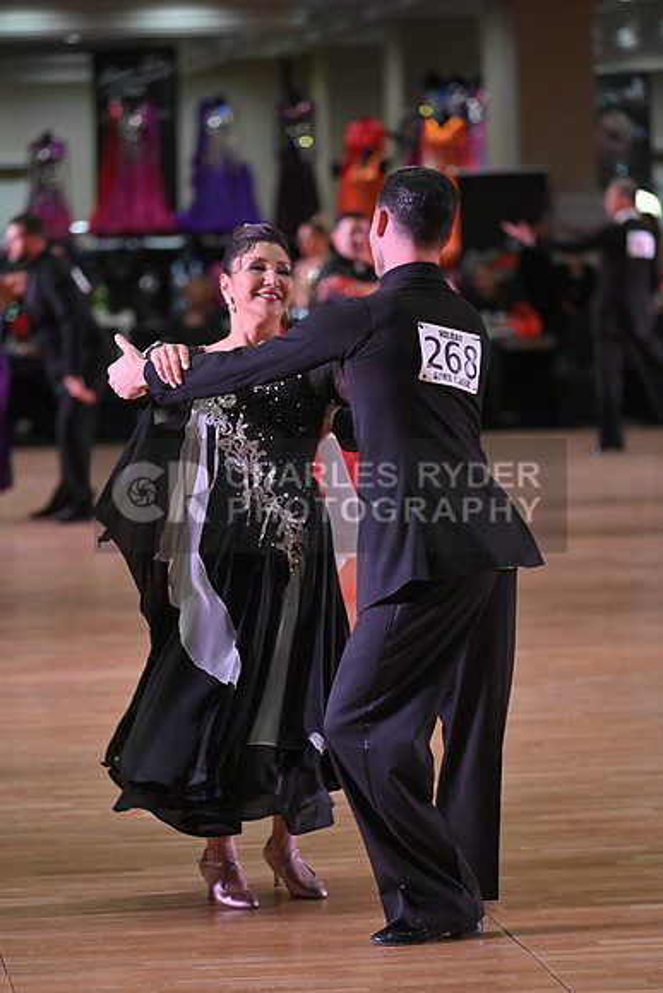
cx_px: 332
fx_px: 4279
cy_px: 496
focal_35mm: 155
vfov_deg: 13.2
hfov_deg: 8.9
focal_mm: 155
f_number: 4
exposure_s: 1/320
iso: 2000
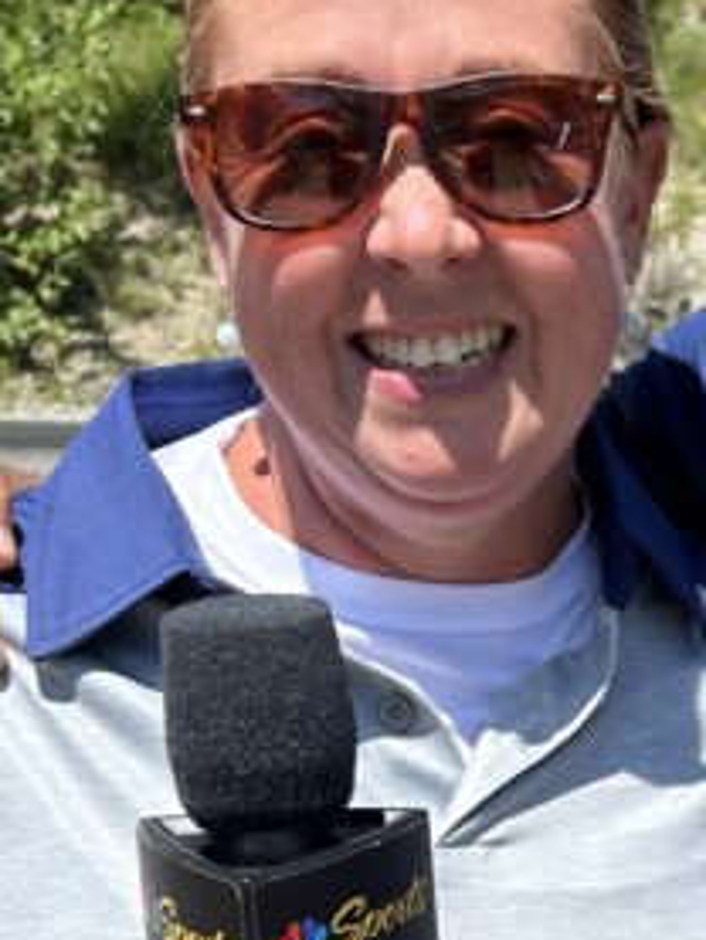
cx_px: 869
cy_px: 909
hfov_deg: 14.8
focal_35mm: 96
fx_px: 2609
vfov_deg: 19.9
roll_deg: +2.7
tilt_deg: -10.8
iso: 50
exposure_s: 1/2404
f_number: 1.5
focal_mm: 5.7
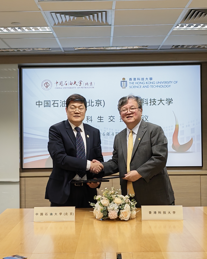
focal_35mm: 64
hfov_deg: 23.8
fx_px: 490
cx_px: 91
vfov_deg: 29.6
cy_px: 129
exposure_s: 1/50
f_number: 1.6
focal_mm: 6.55
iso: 80
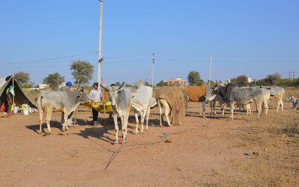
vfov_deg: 28.0
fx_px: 375
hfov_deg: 43.5
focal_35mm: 46
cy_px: 97
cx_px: 150
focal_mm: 30
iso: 100
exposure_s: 1/320
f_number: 9
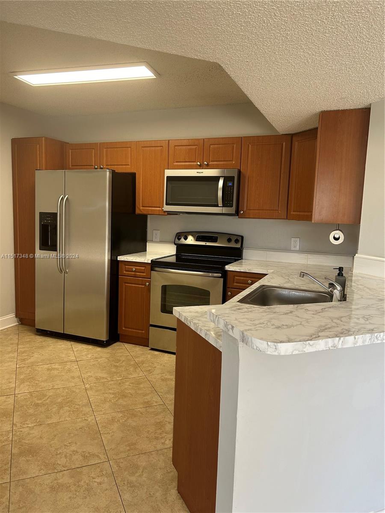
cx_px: 192
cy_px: 256
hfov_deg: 53.1
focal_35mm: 26
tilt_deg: -6.8
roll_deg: -2.7
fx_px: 386
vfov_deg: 67.3
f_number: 1.5
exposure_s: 1/120
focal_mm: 5.7
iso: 125
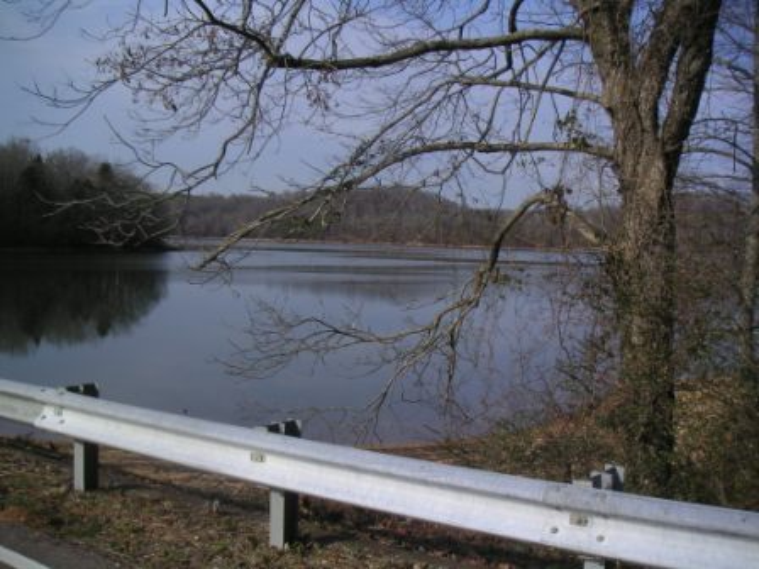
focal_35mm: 37
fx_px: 811
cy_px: 284
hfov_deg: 50.1
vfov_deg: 38.7
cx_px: 380
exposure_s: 1/180
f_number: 6.7
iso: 50
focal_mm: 5.7
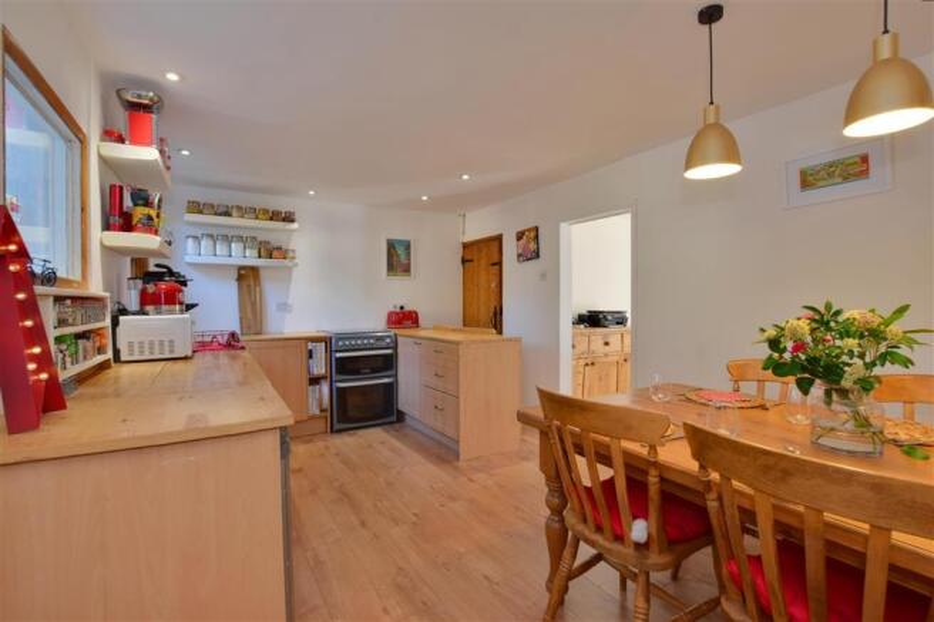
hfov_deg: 100.4
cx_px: 467
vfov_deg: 77.3
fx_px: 389
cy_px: 311
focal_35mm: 15
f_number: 11
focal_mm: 10
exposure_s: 1/6
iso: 400
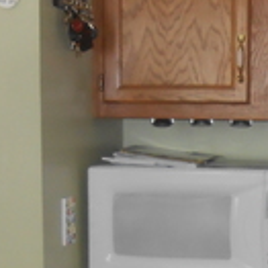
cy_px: 213
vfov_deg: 15.5
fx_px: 981
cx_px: 252
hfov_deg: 15.3
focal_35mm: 112
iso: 200
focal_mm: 4.6
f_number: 3.5
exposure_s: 1/25
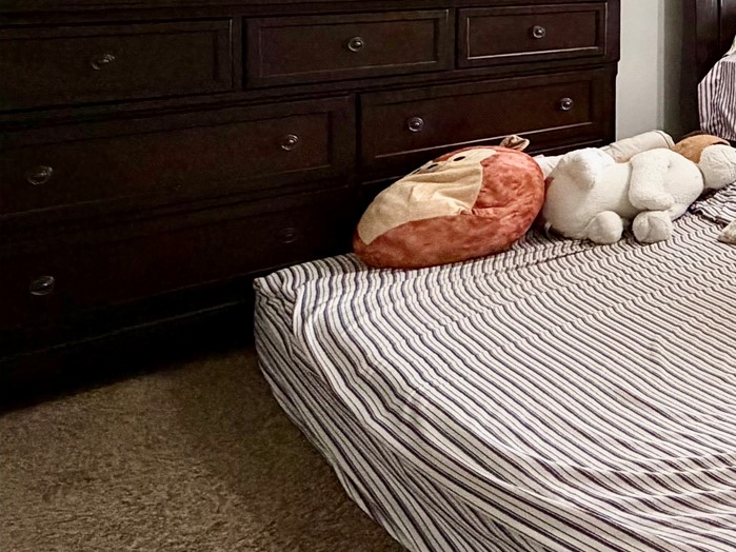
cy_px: -23
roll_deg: -1.4
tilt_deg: -2.6
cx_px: 1077
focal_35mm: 41
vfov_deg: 31.9
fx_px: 872
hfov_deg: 29.6
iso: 250
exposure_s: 1/120
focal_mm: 2.22
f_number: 2.2
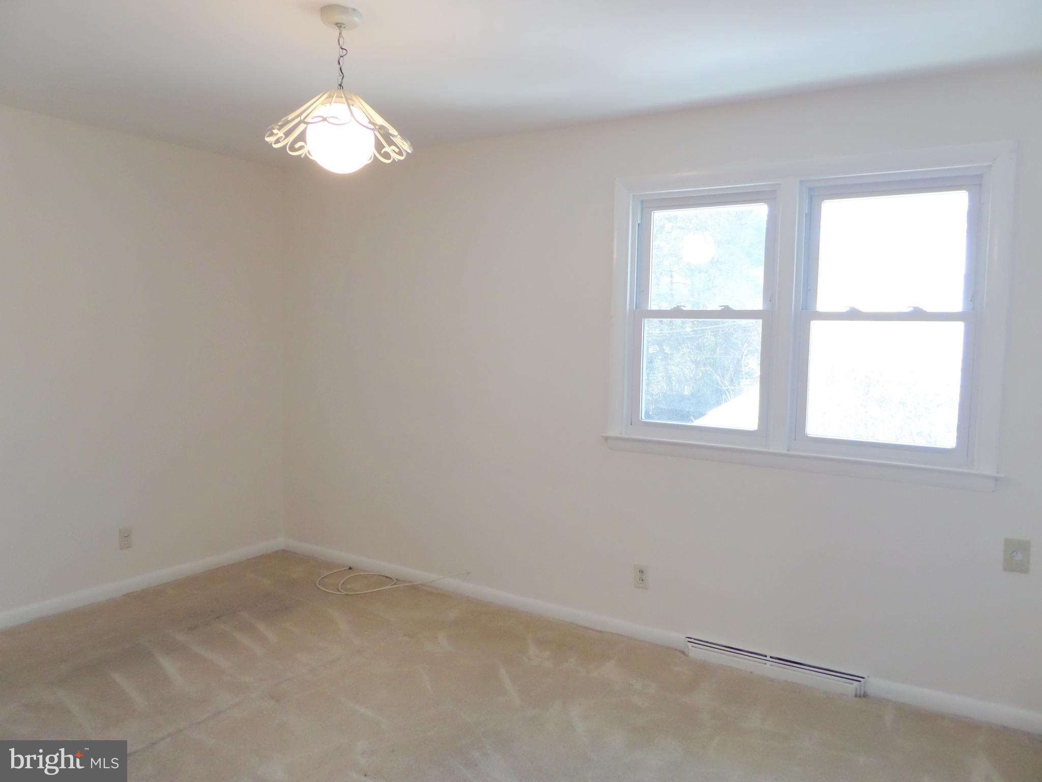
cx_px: 521
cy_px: 391
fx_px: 722
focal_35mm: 24
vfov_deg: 56.8
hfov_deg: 71.6
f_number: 3.2
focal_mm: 4
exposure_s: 1/30
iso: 320
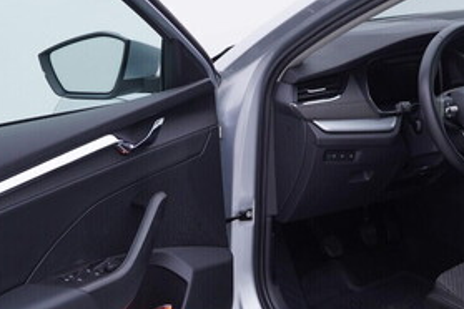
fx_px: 915
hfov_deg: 28.4
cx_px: 248
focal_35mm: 71
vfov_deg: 19.2
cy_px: 164
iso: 125
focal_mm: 24
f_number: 3.5
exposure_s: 1/60
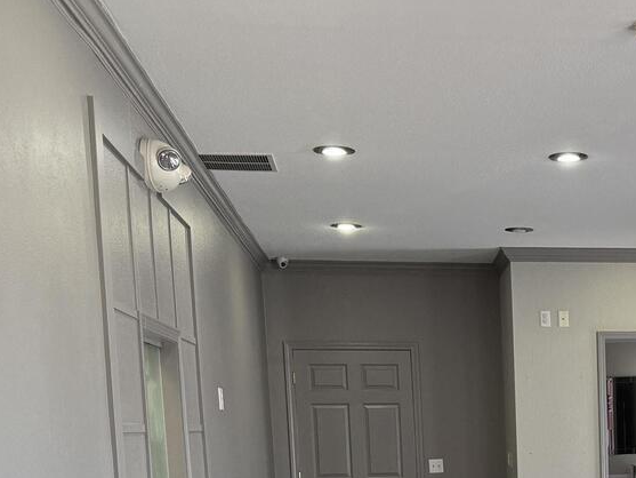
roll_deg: +1.4
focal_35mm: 62
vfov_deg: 22.0
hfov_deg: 29.4
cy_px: 559
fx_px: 1139
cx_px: 615
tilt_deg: -6.0
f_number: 1.78
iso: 200
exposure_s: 1/144
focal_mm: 6.76
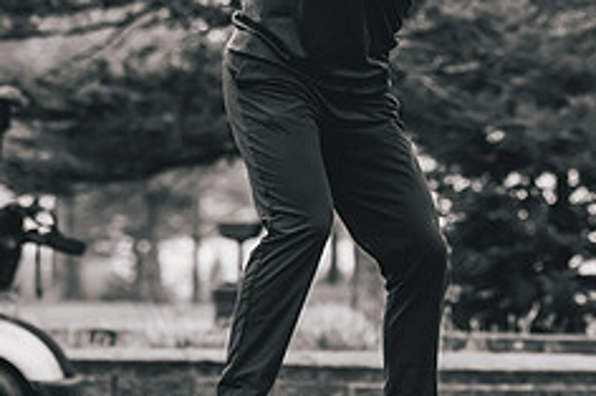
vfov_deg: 5.4
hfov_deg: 8.1
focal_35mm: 255
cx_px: 429
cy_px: 54
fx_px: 4219
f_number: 2.8
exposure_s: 1/4000
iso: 640
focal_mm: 98
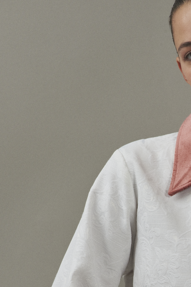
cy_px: 303
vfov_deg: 7.2
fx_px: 2258
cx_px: 225
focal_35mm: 284
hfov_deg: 4.8
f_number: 11
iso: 200
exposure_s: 1/160
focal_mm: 105
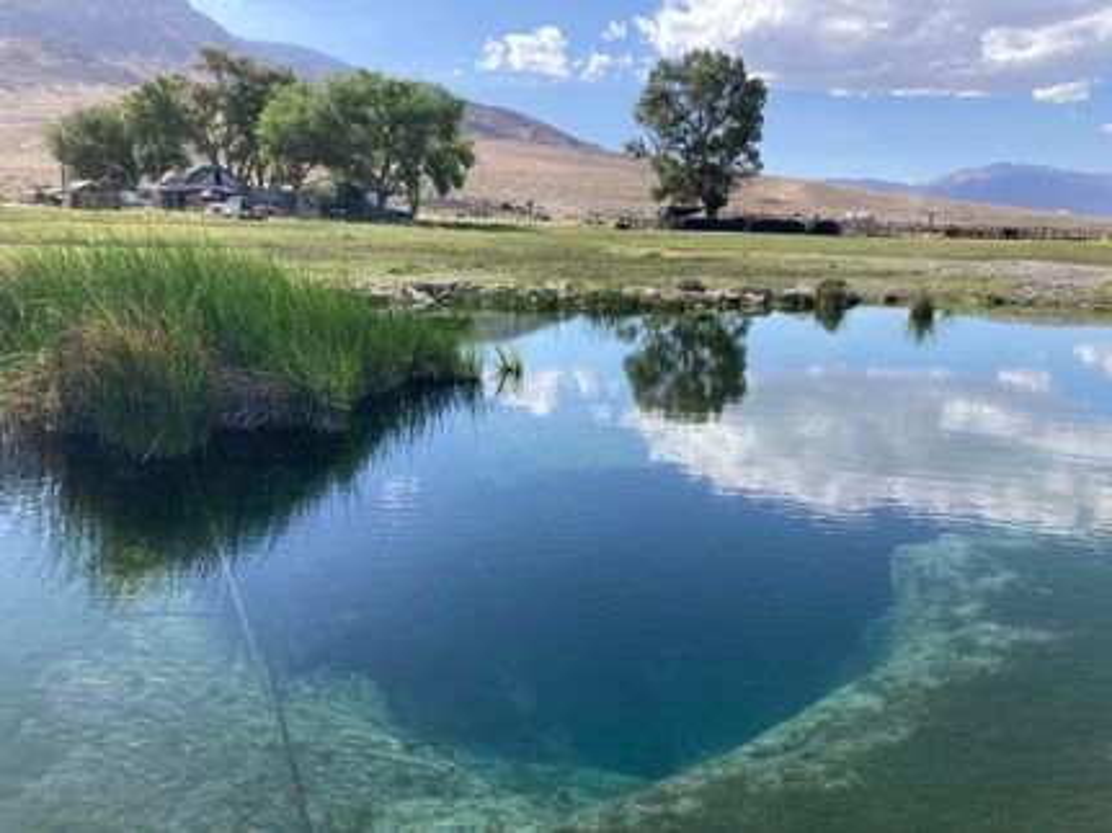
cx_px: 556
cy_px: 416
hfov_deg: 63.5
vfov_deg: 49.7
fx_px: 899
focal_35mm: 28
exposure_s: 1/1350
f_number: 1.8
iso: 20
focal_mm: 3.99
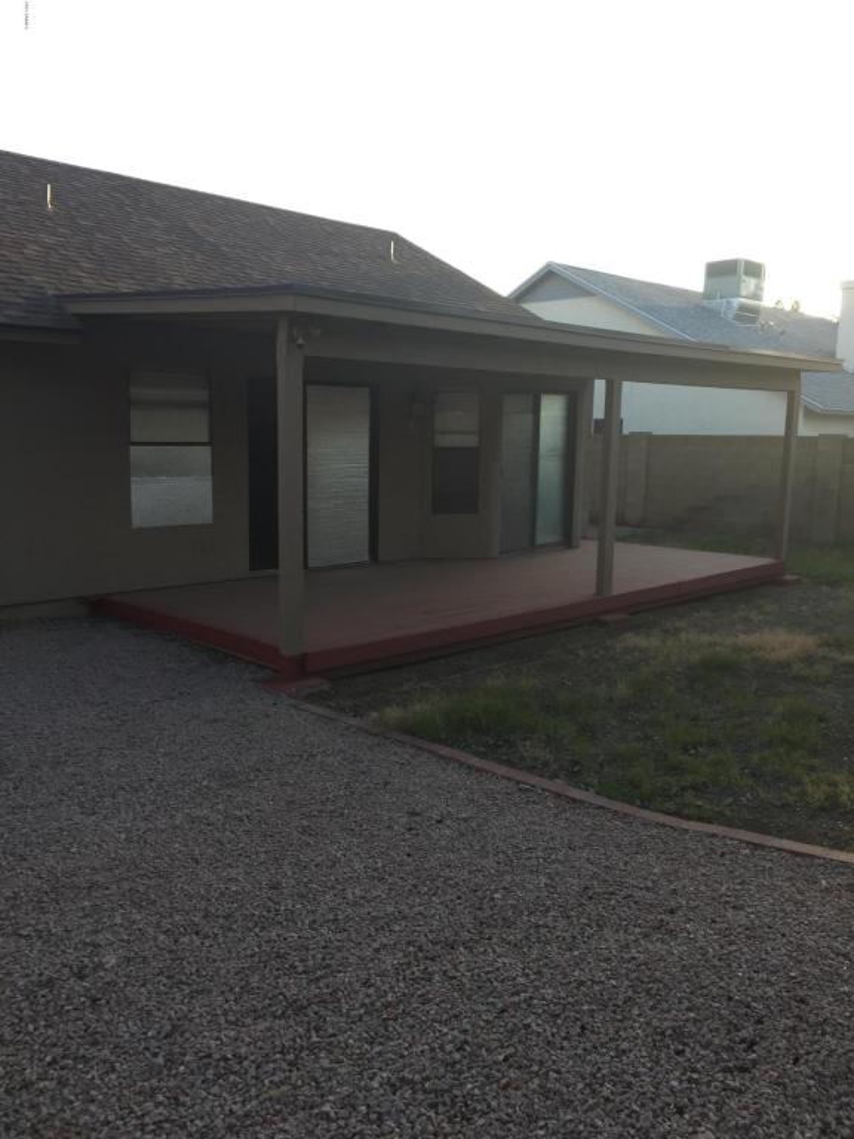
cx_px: 427
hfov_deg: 48.2
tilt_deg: -6.8
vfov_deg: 61.7
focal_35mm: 29
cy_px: 570
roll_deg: -1.0
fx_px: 954
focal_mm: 4.15
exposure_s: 1/215
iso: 32
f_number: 2.2
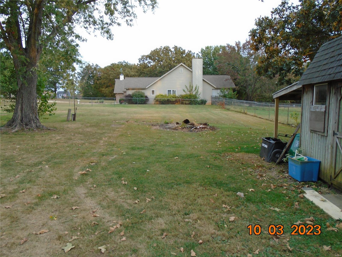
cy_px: 128
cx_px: 171
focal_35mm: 26
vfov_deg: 53.1
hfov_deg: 67.3
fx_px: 257
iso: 100
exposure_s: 1/30
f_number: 3.2
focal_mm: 4.6
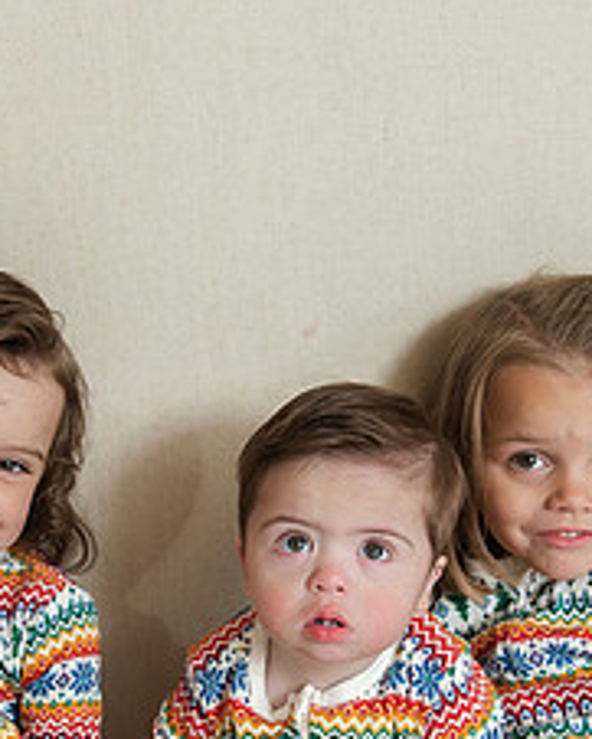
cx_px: 222
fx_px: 1795
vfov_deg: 23.1
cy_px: 515
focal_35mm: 82
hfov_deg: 18.7
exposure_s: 1/160
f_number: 5
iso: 400
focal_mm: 34
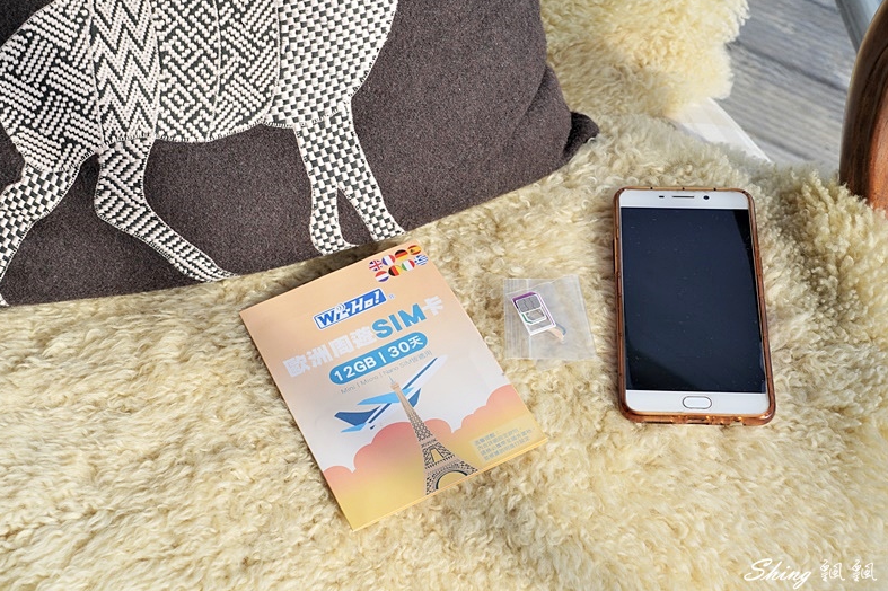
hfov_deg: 33.4
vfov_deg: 22.6
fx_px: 1479
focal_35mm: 60
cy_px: 297
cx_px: 441
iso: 80
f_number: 11
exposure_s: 1/50
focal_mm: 59
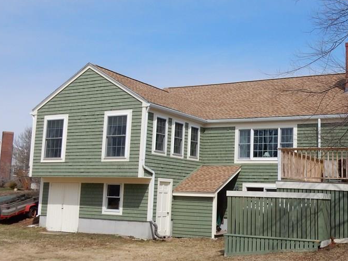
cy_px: 119
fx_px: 462
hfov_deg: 40.7
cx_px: 236
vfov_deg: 31.5
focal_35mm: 46
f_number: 4
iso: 125
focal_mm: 5.4
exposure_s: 1/1600
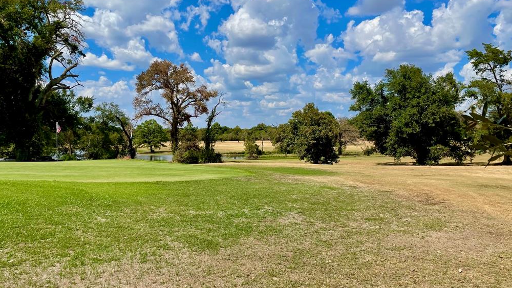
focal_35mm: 29
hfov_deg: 66.1
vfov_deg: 40.2
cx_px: 259
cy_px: 140
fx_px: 394
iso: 32
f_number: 1.6
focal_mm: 4.2
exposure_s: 1/5556
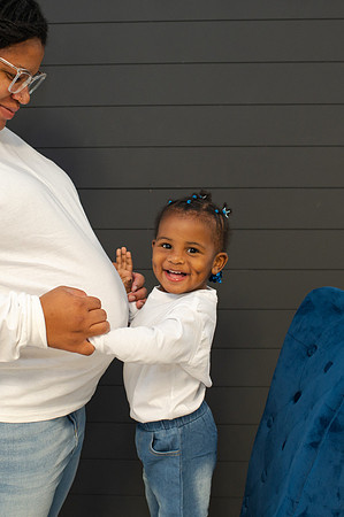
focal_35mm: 54
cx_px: 127
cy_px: 254
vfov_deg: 36.9
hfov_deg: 24.9
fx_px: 777
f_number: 4
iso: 900
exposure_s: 1/200
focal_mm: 35
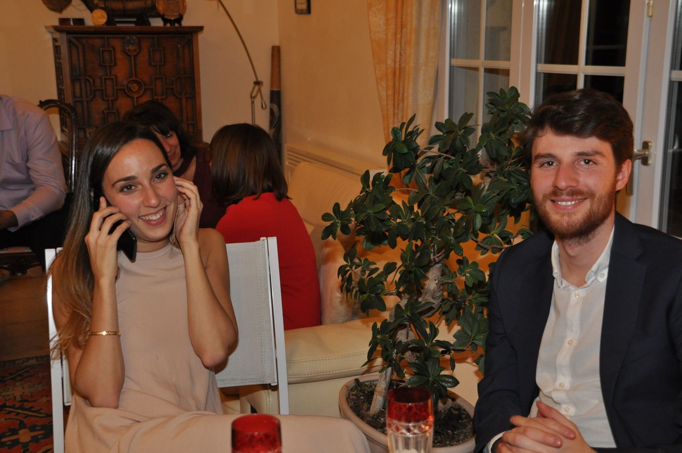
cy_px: 226
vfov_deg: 26.4
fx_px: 965
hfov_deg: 38.9
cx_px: 341
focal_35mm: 51
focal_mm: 34
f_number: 4.5
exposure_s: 1/60
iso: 800
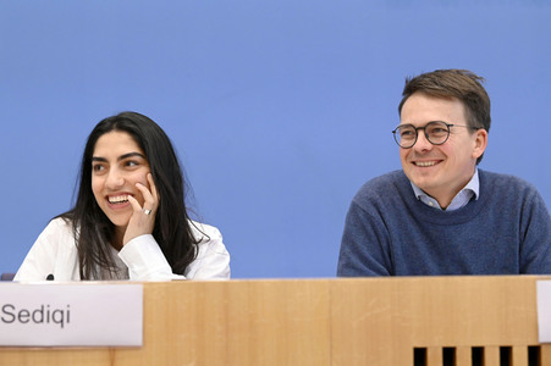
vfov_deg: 19.4
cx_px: 276
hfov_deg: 28.9
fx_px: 1071
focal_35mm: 70
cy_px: 183
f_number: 5
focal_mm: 70
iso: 4000
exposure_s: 1/640
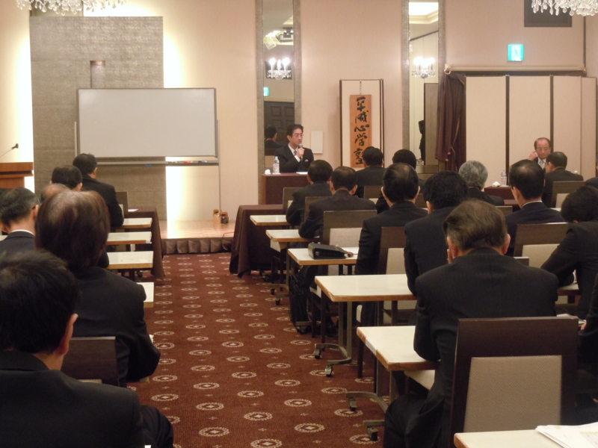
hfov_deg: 30.7
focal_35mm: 63
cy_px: 224
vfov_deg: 23.3
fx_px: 1088
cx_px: 299
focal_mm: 11.2
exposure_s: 1/13
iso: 400
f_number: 5
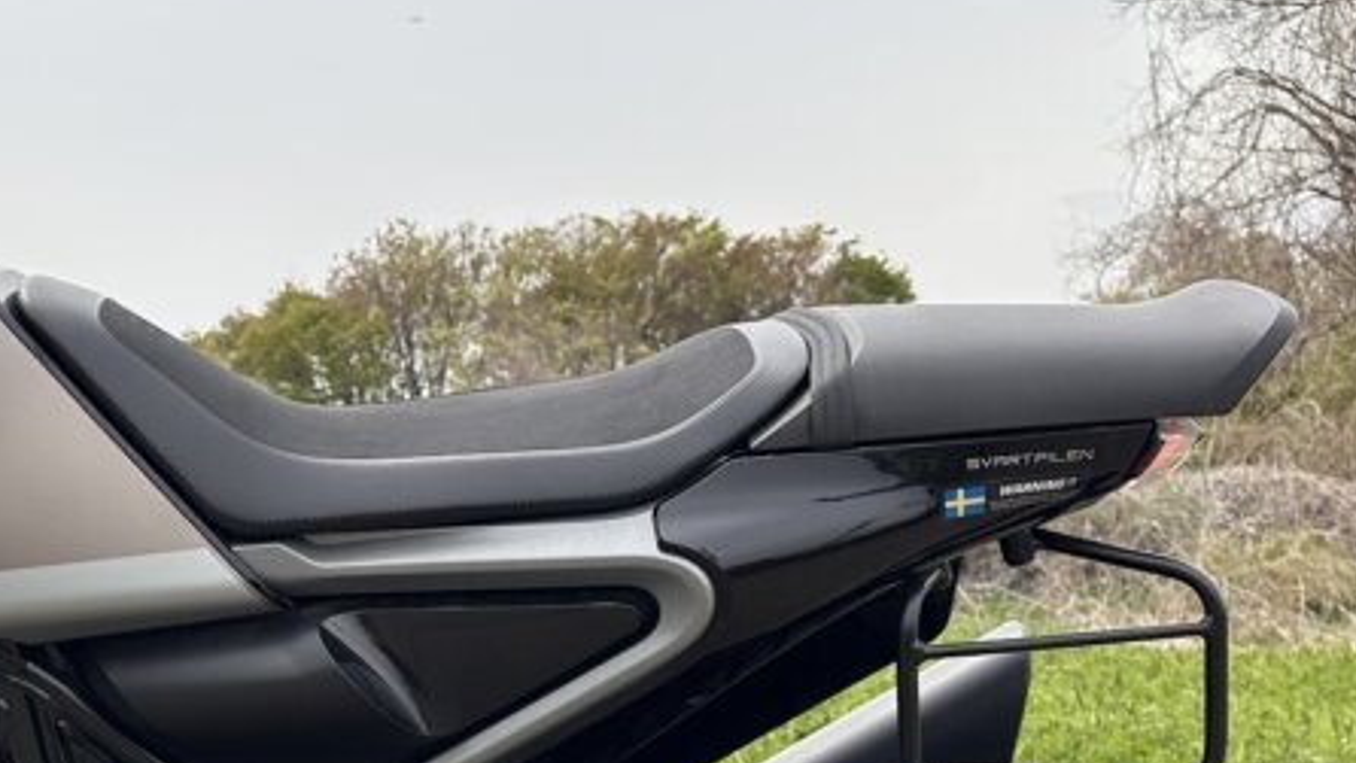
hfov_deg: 33.3
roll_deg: +0.9
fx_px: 2158
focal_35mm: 60
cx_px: 170
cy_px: 687
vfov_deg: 19.7
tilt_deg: -2.4
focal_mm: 6.86
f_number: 1.78
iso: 80
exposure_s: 1/4184
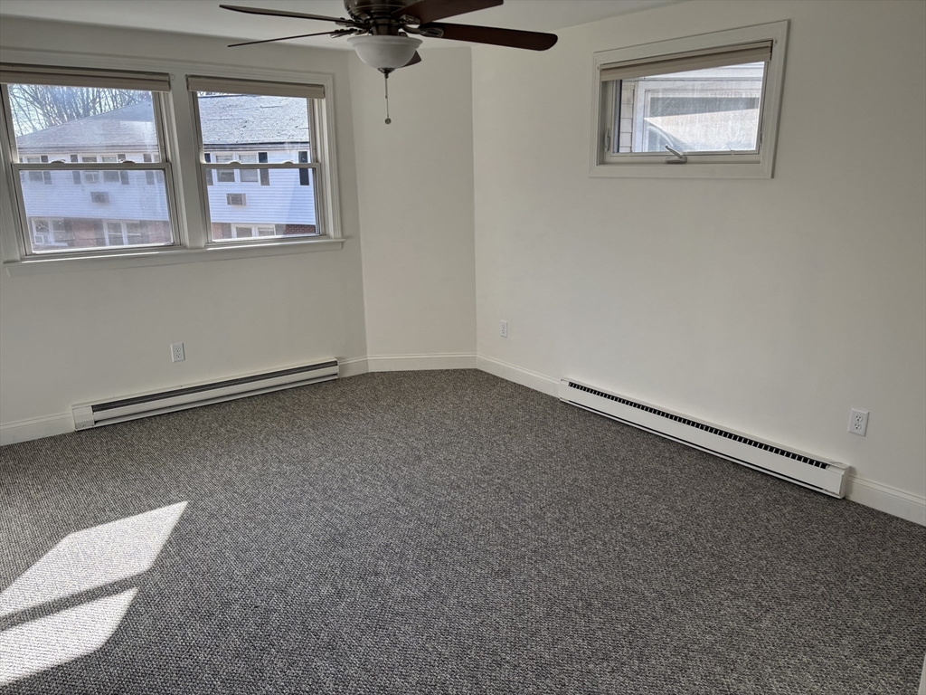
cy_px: 348
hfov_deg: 67.3
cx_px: 463
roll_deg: -0.1
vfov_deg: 53.1
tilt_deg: -14.8
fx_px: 696
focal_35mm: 26
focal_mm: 5.96
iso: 40
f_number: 1.6
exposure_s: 1/145
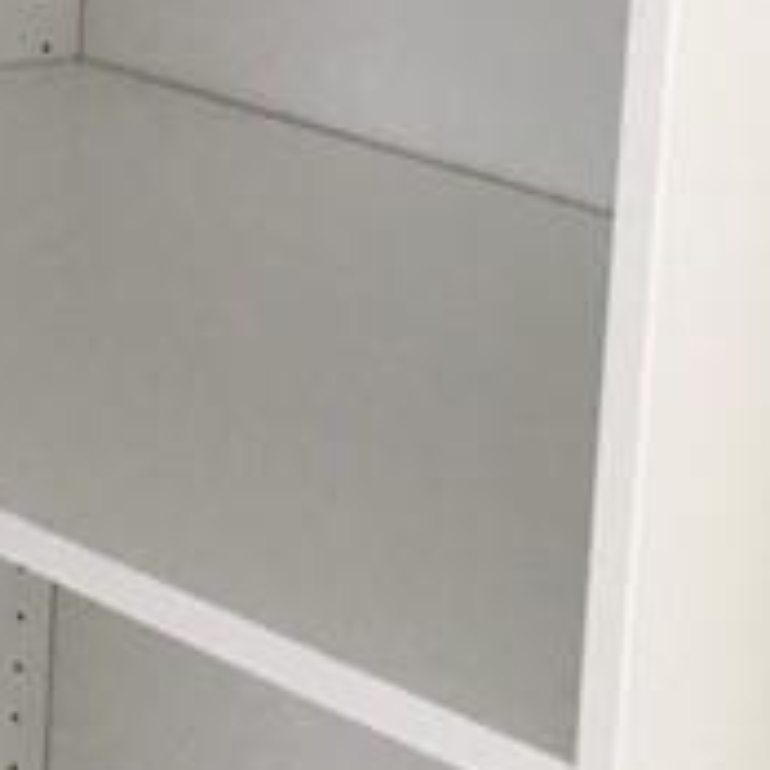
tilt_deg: -10.2
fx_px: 3800
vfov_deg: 11.4
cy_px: -18
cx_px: -336
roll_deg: -2.1
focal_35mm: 151
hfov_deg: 11.2
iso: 40
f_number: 2.2
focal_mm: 4.15
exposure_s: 1/30
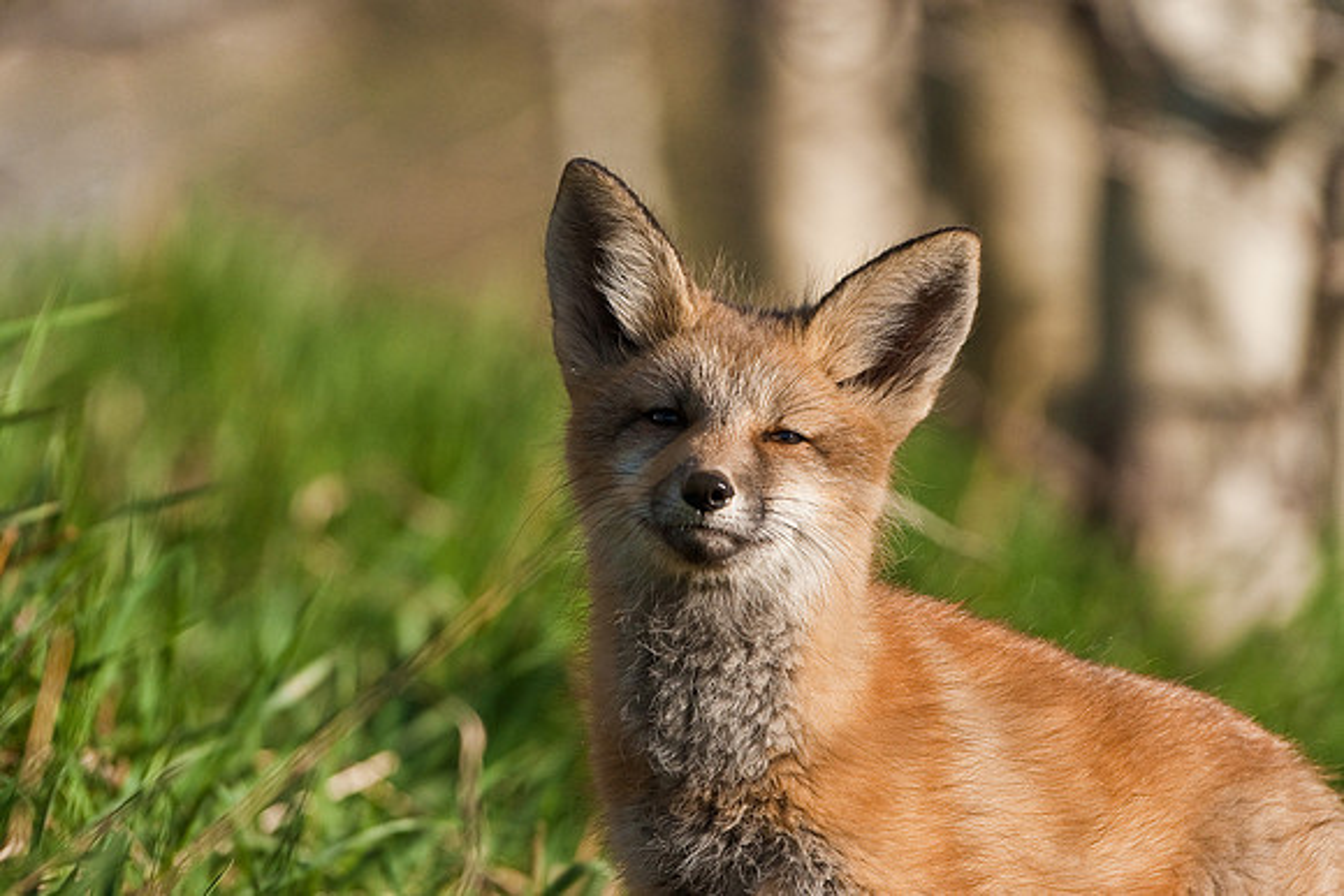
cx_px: 672
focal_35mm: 450
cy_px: 448
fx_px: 16803
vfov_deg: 3.1
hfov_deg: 4.6
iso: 400
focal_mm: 300
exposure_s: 1/1250
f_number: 5.6
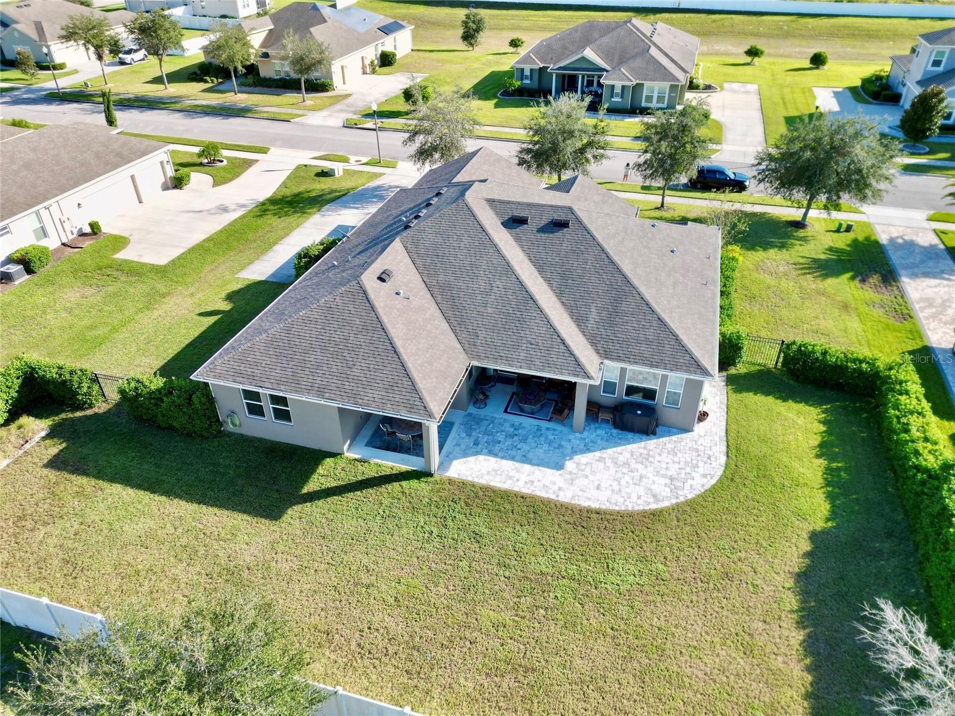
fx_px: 662
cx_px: 478
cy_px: 358
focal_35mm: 24
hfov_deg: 71.6
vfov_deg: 56.8
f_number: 1.7
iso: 200
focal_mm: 6.72
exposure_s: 1/1500
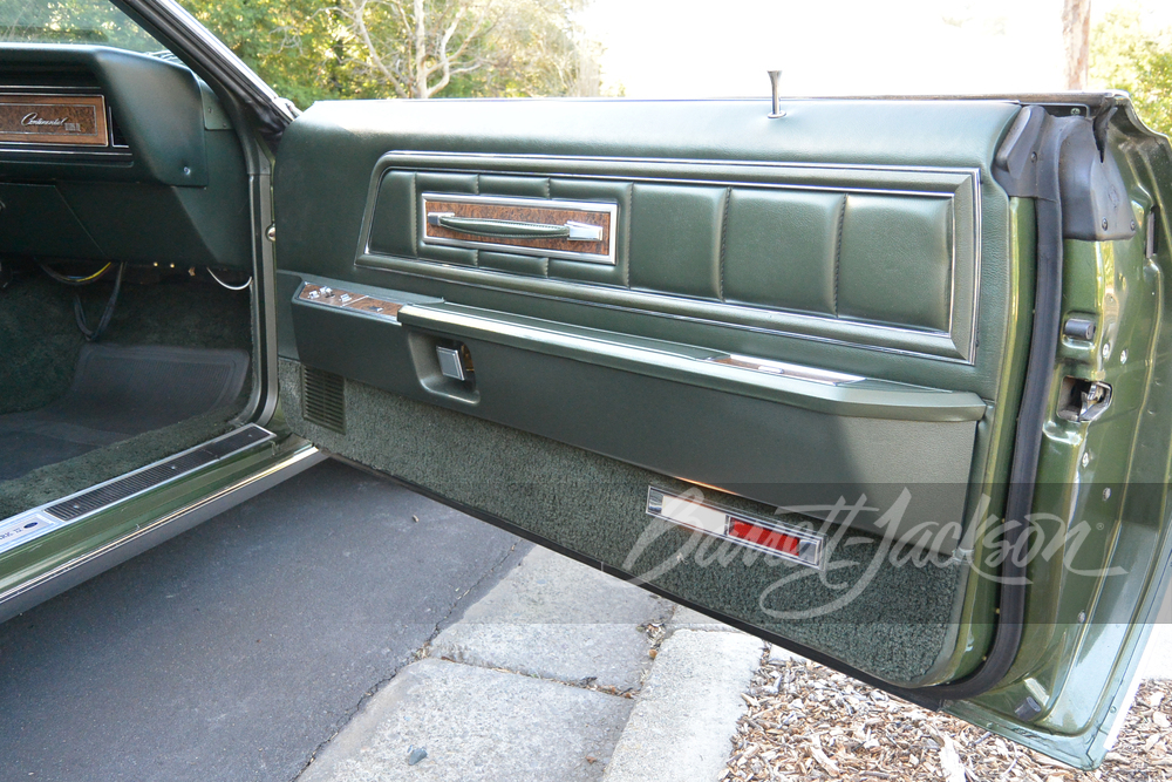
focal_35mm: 29
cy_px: 391
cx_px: 586
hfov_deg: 63.7
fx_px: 944
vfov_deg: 45.0
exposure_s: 1/125
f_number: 3.5
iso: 500
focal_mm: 11
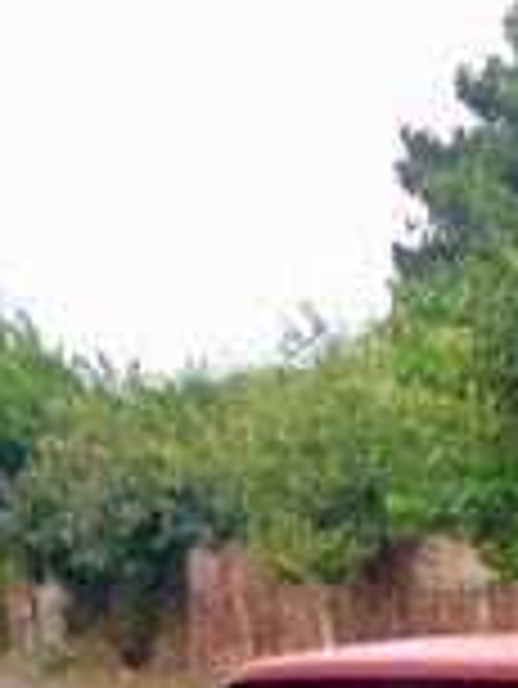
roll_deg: +1.8
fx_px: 1873
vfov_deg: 18.8
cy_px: 980
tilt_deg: -17.6
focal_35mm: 94
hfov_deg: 14.9
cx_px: 725
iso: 40
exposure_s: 1/100
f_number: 2.2
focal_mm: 4.15
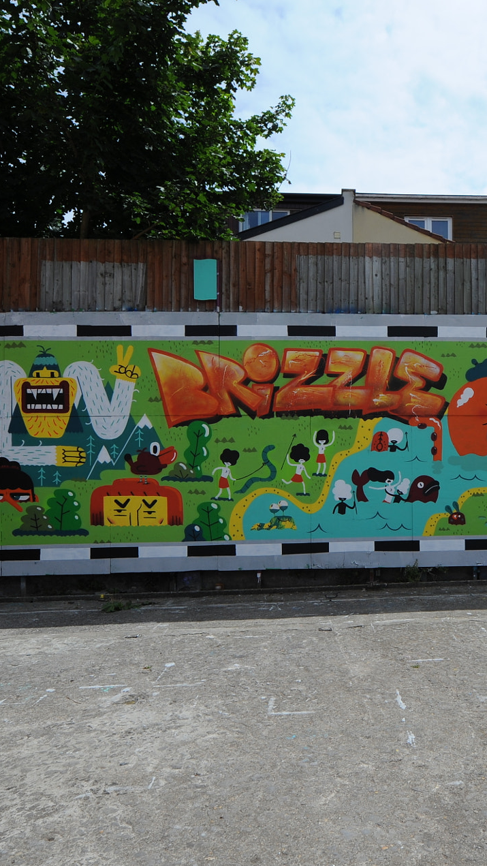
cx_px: 383
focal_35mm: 27
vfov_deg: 69.8
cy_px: 453
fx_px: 620
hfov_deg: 41.2
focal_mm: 16
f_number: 10
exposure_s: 1/400
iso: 200
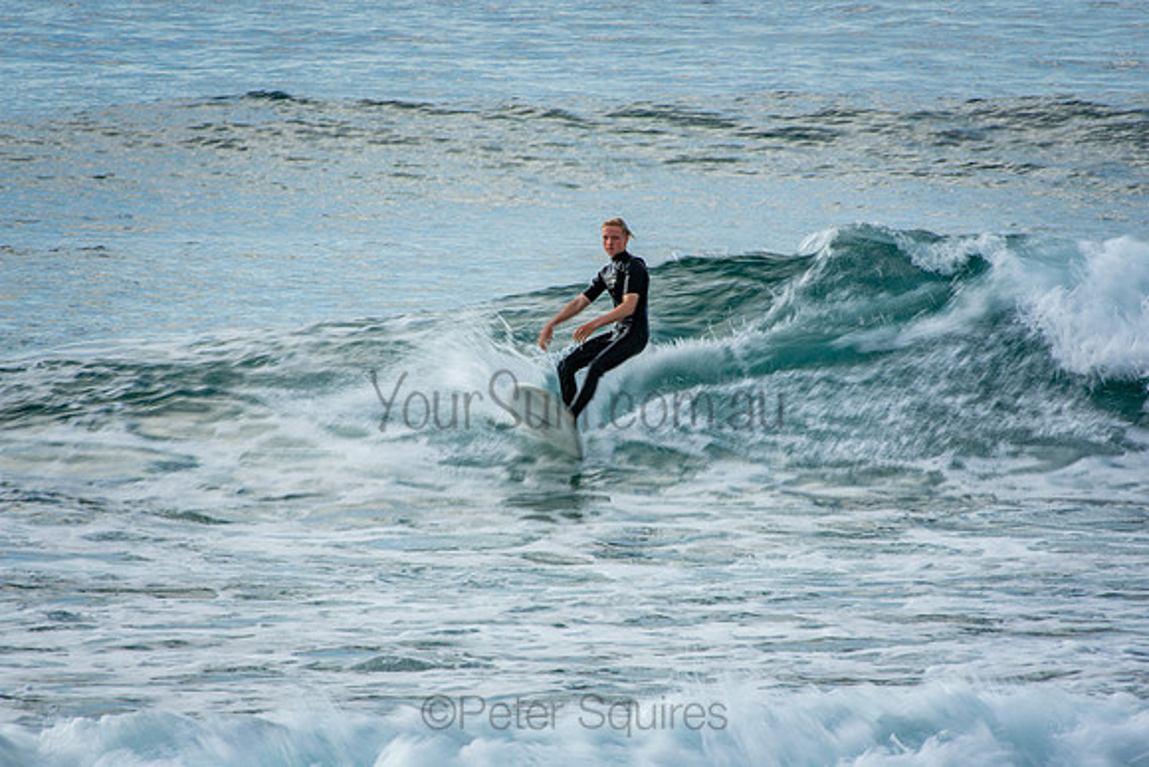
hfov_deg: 3.4
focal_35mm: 600
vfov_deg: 2.3
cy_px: 384
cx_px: 574
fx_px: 19154
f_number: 22
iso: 100
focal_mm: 400
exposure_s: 1/25
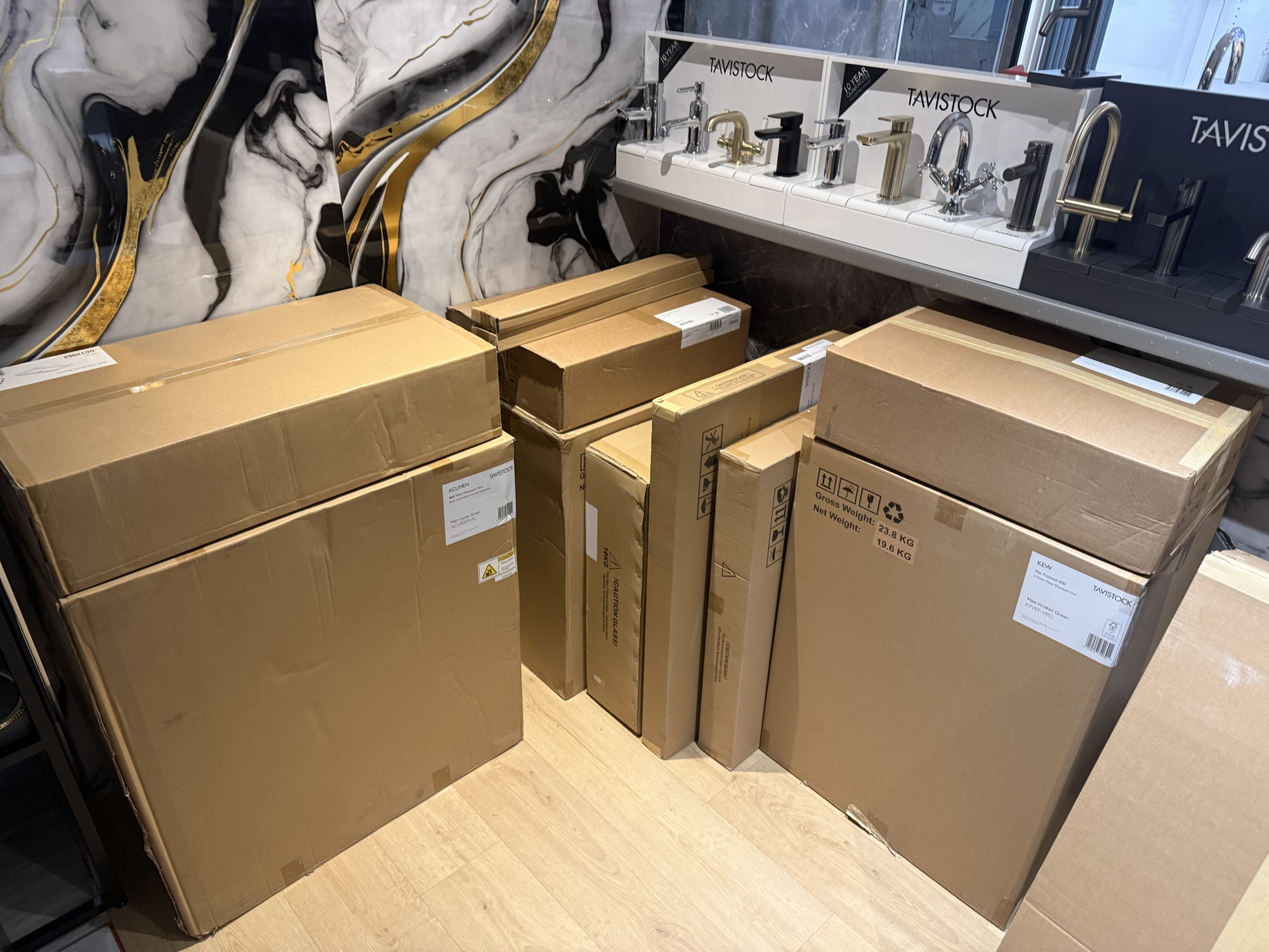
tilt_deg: -32.1
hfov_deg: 71.6
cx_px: 634
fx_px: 880
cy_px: 476
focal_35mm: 24
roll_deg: -1.9
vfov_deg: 56.8
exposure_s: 1/50
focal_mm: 6.76
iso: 320
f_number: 1.78
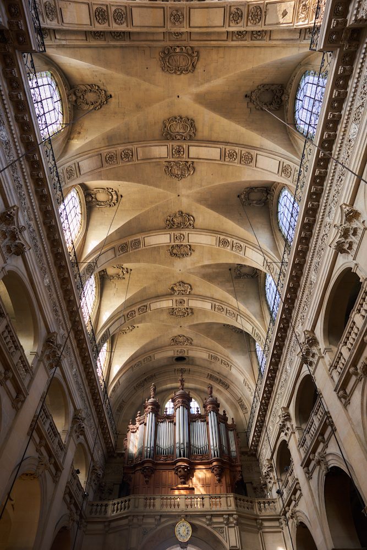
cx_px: 184
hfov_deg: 59.5
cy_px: 275
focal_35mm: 21
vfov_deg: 81.2
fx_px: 321
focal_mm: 21
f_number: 4.5
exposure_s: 1/15
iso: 400
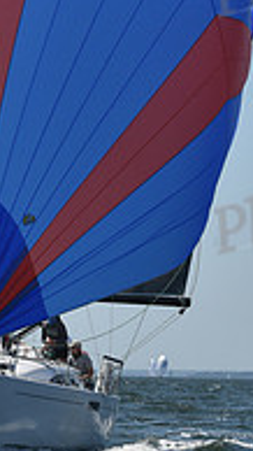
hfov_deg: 5.5
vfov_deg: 9.7
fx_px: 2614
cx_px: 94
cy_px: -130
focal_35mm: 219
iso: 250
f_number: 8
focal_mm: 70
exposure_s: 1/1250
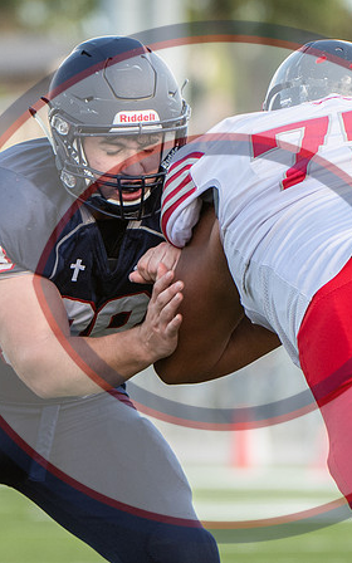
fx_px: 9992
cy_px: 370
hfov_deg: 2.0
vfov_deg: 3.2
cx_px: 1
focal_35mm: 651
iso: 500
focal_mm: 220
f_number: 4
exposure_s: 1/1000
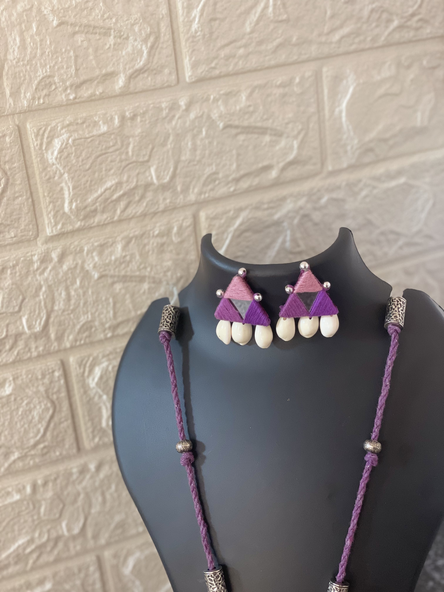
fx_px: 889
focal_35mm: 52
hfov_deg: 28.0
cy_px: 296
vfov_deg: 36.8
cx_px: 222
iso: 200
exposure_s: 1/122
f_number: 2
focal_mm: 6
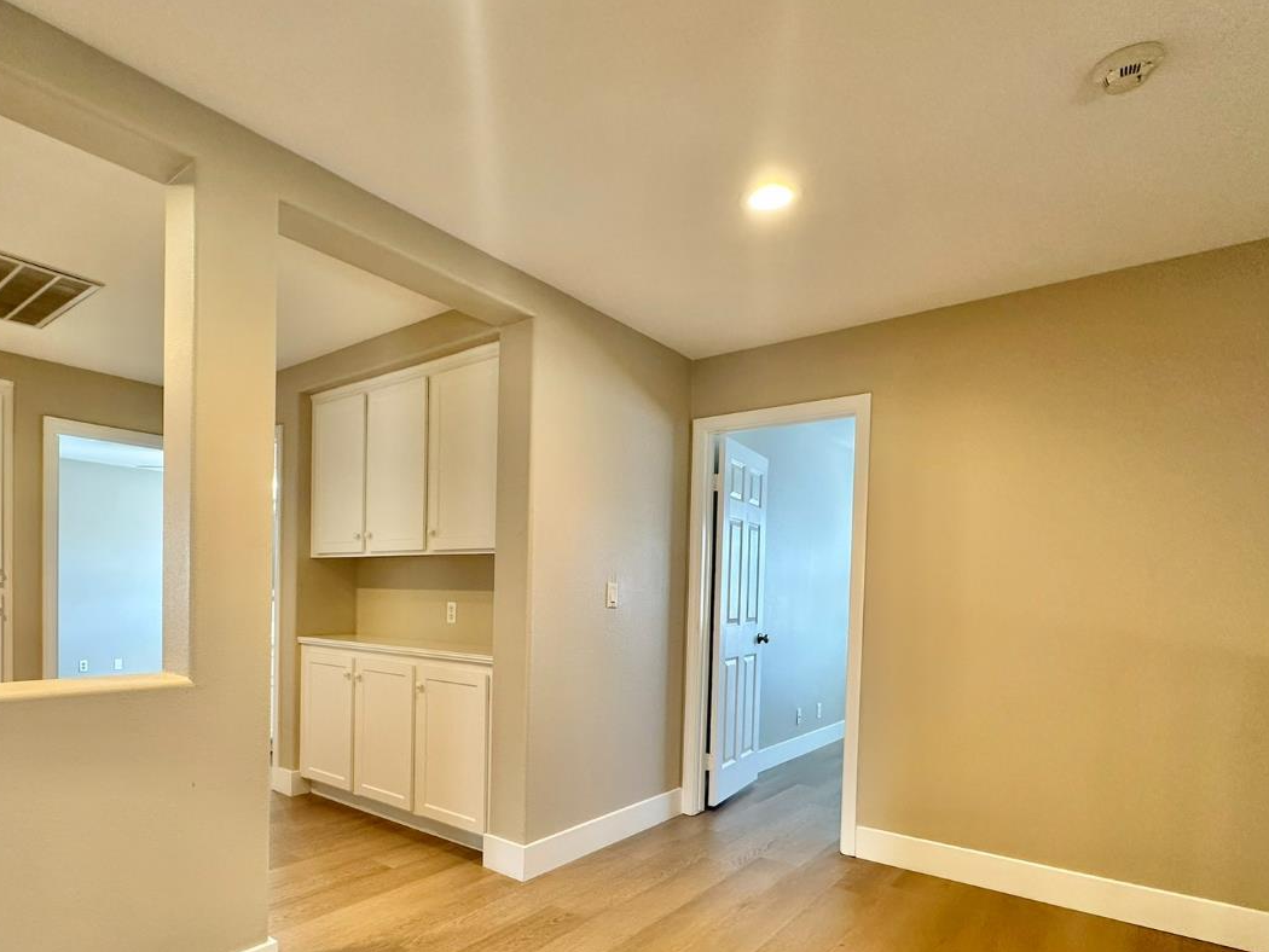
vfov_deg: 64.8
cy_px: 611
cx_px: 543
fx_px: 733
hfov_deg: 81.2
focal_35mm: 20
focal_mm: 2.22
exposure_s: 1/60
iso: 200
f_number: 2.2
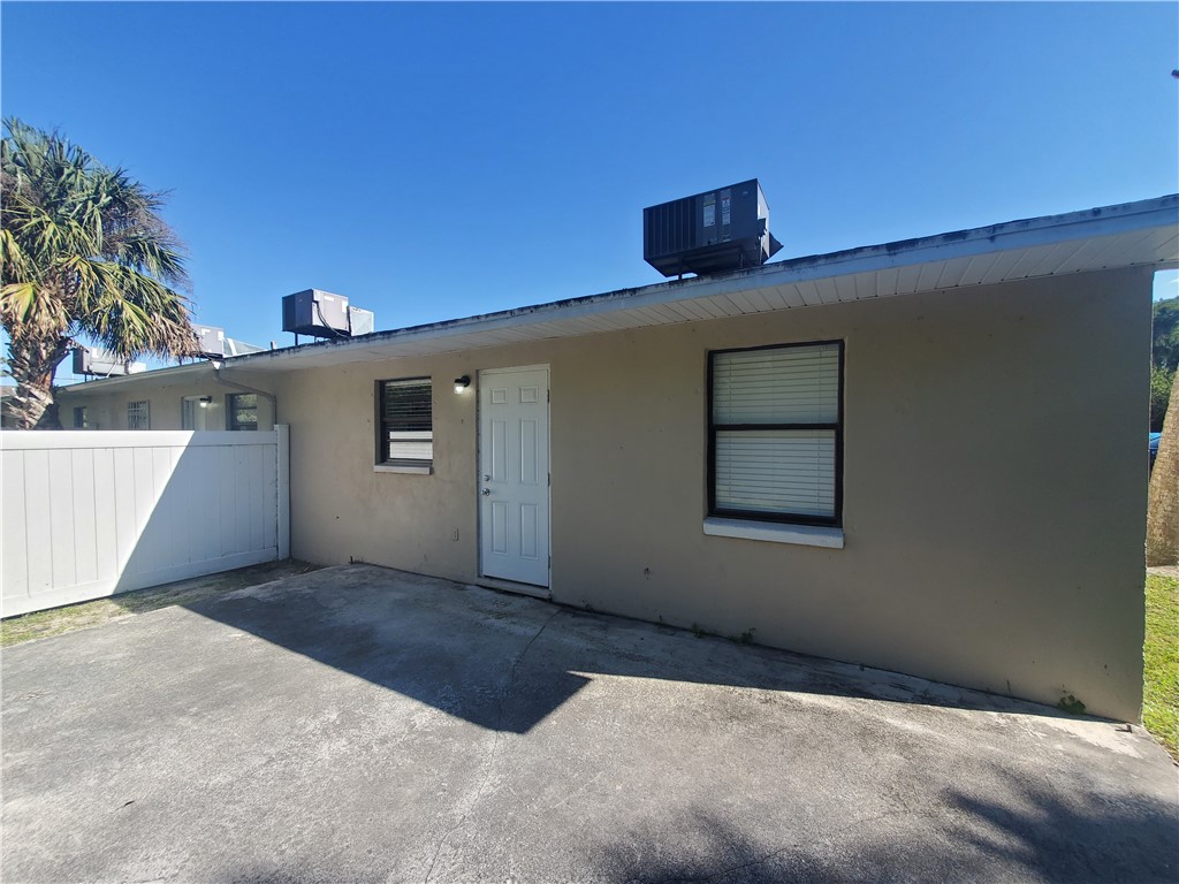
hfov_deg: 106.2
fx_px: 443
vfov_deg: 89.9
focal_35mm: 13
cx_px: 590
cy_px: 442
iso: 50
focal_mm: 1.8
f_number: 2.2
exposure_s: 1/518
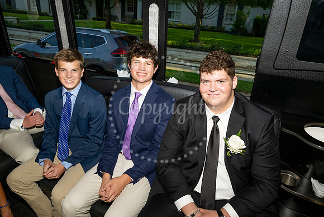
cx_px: 162
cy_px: 108
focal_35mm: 27
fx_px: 243
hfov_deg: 67.4
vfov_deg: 48.0
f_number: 7.1
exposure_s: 1/100
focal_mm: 27
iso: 400
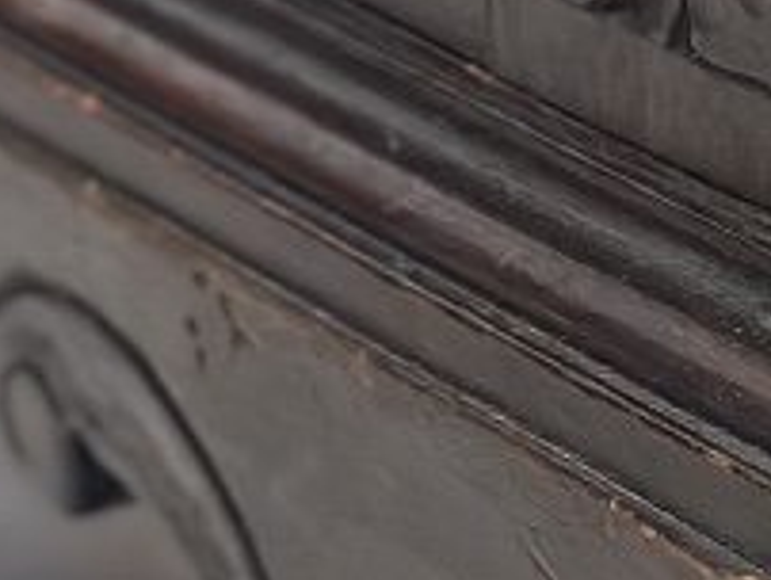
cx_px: 1088
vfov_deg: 5.2
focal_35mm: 285
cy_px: 710
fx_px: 6355
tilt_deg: -22.6
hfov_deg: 6.9
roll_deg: +1.2
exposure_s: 1/100
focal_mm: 6.86
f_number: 1.78
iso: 200
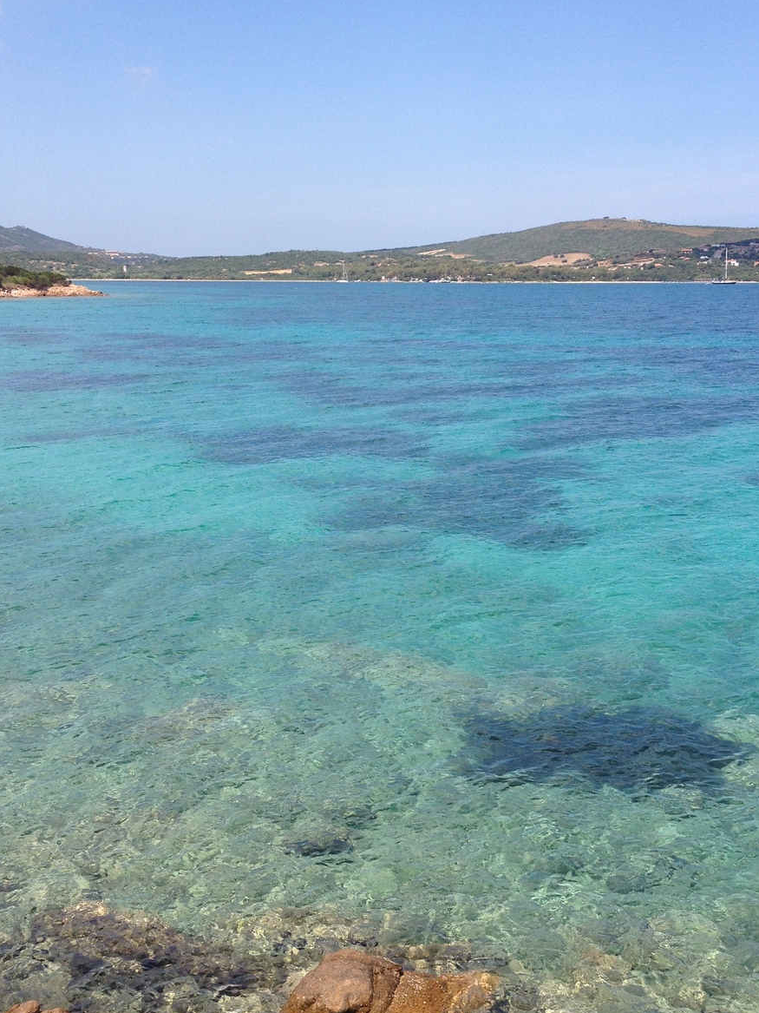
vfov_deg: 39.7
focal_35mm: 48
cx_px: 443
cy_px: 511
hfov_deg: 30.2
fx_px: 1404
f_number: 2.4
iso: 50
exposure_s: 1/1727
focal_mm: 4.28
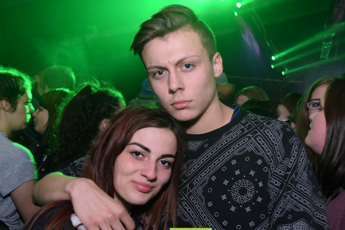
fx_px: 460
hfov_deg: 41.0
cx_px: 191
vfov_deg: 28.1
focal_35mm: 48
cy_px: 120
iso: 1600
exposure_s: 1/40
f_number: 4
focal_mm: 26
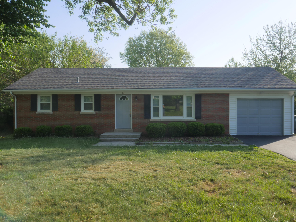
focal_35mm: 30
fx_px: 257
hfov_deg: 60.0
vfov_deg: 46.8
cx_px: 148
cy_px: 111
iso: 200
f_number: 14
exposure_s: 1/60
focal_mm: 15
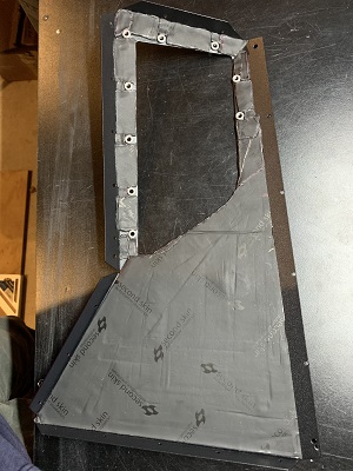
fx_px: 354
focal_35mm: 26
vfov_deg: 67.3
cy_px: 236
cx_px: 176
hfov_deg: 53.1
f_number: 1.8
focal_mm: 4.25
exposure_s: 1/30
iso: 500
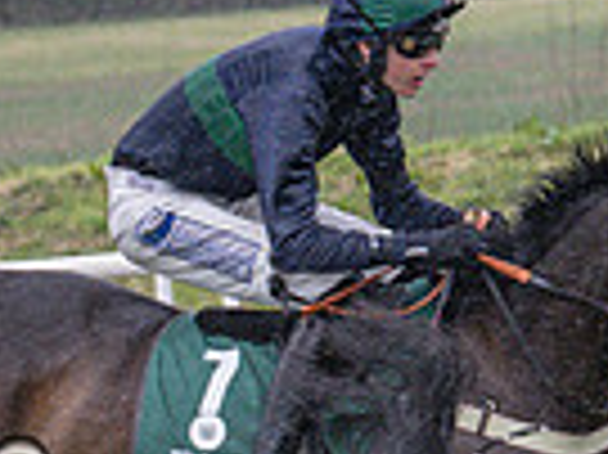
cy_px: 472
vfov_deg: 2.9
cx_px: 973
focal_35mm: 506
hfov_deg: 3.9
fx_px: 8880
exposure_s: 1/1000
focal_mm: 70
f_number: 4
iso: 1600
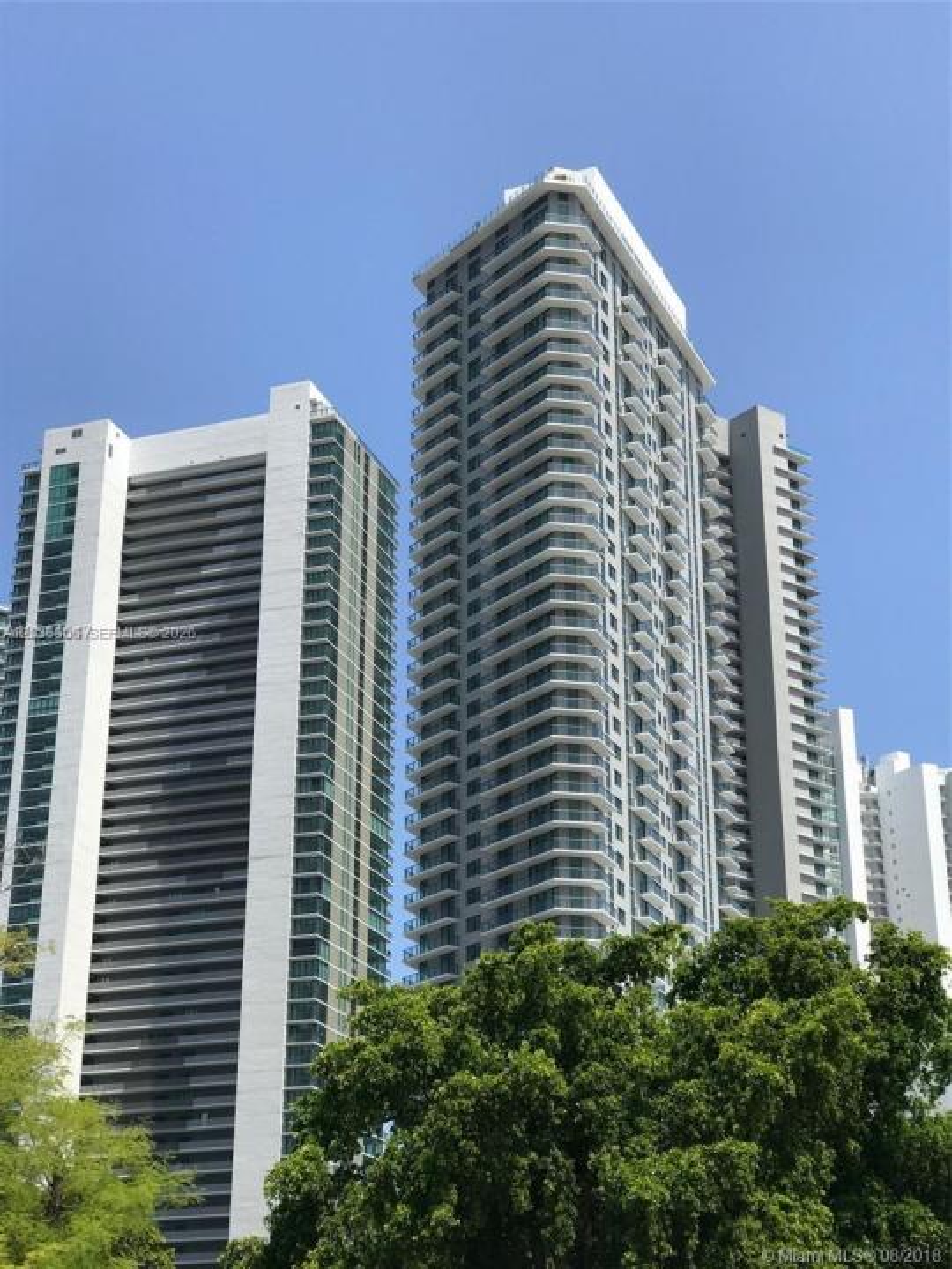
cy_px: 634
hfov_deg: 25.7
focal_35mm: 57
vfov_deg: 33.8
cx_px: 476
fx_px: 2090
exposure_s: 1/709
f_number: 2.8
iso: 20
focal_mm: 6.6
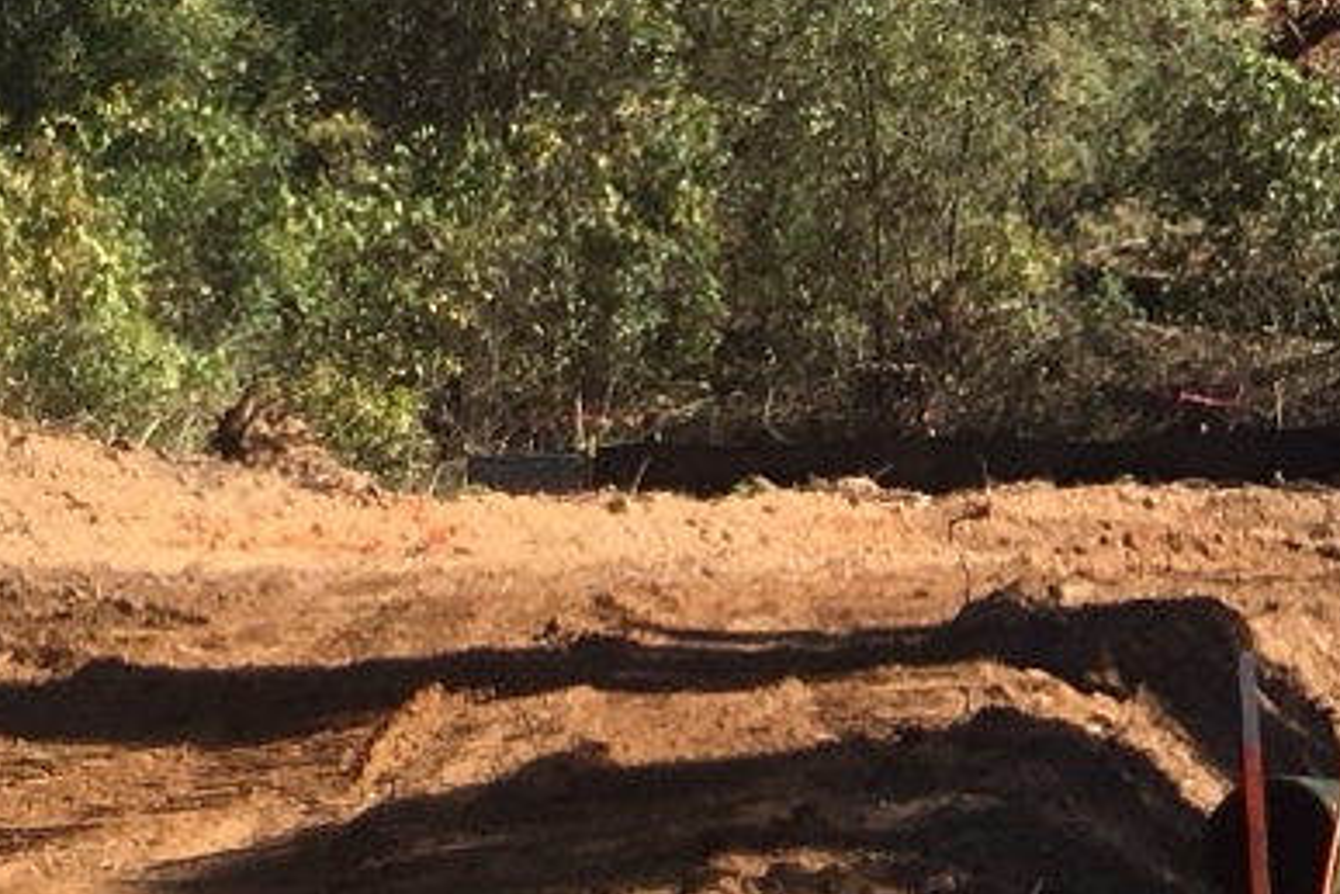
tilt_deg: -0.6
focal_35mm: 156
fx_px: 5806
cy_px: -884
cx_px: 2199
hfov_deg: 12.3
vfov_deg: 8.4
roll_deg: -0.3
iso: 25
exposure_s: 1/1148
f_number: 2.2
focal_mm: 4.15
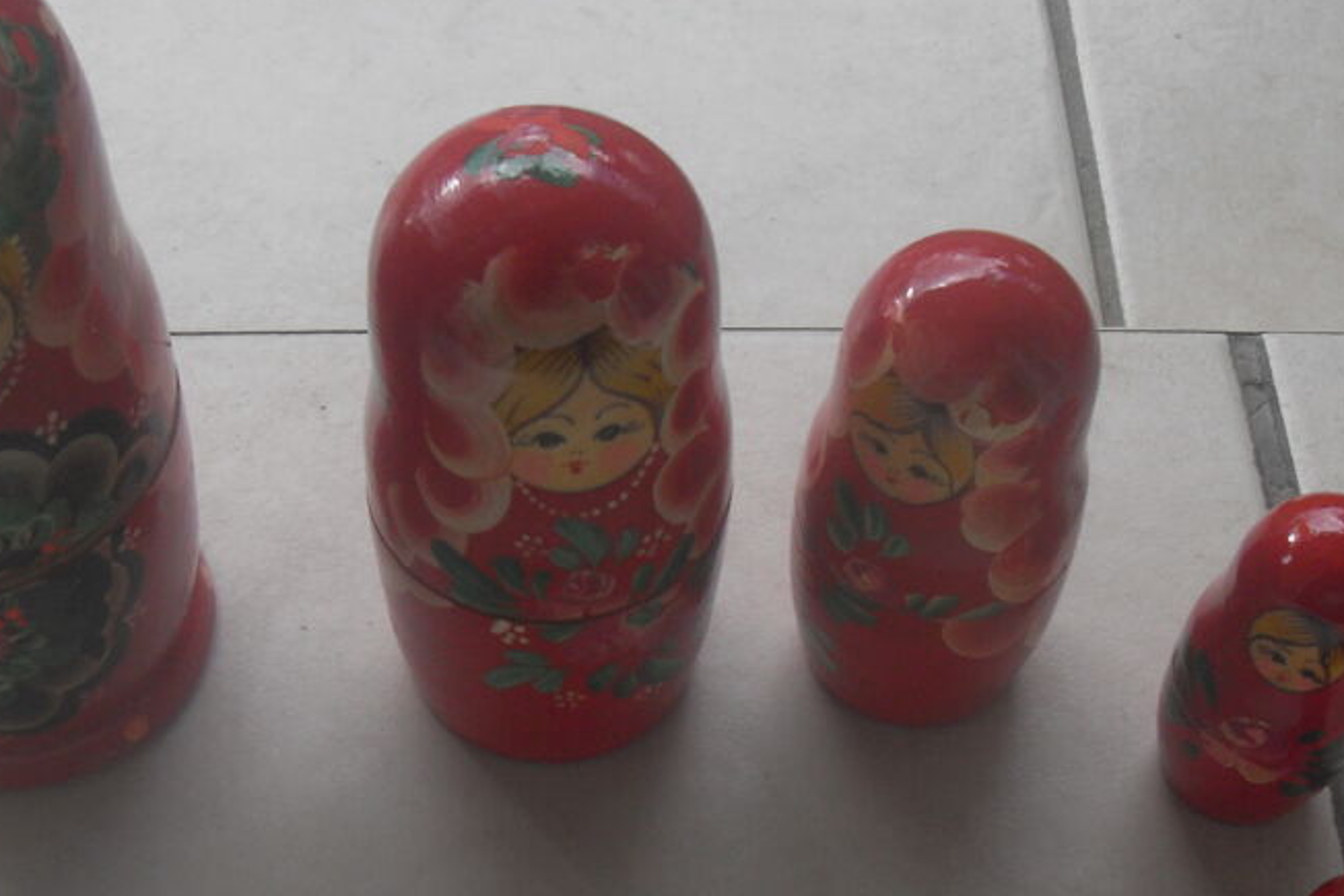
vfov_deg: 22.9
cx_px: 571
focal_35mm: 59
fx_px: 2203
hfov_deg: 33.9
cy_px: 614
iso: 80
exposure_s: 1/180
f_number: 2.8
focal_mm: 6.3
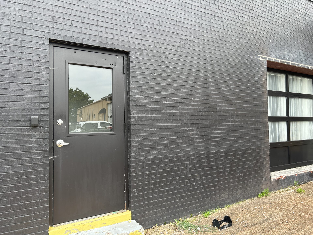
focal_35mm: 26
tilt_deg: +1.8
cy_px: 118
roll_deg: +1.5
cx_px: 156
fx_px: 235
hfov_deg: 67.3
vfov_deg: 53.1
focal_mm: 5.7
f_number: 1.5
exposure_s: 1/357
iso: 50
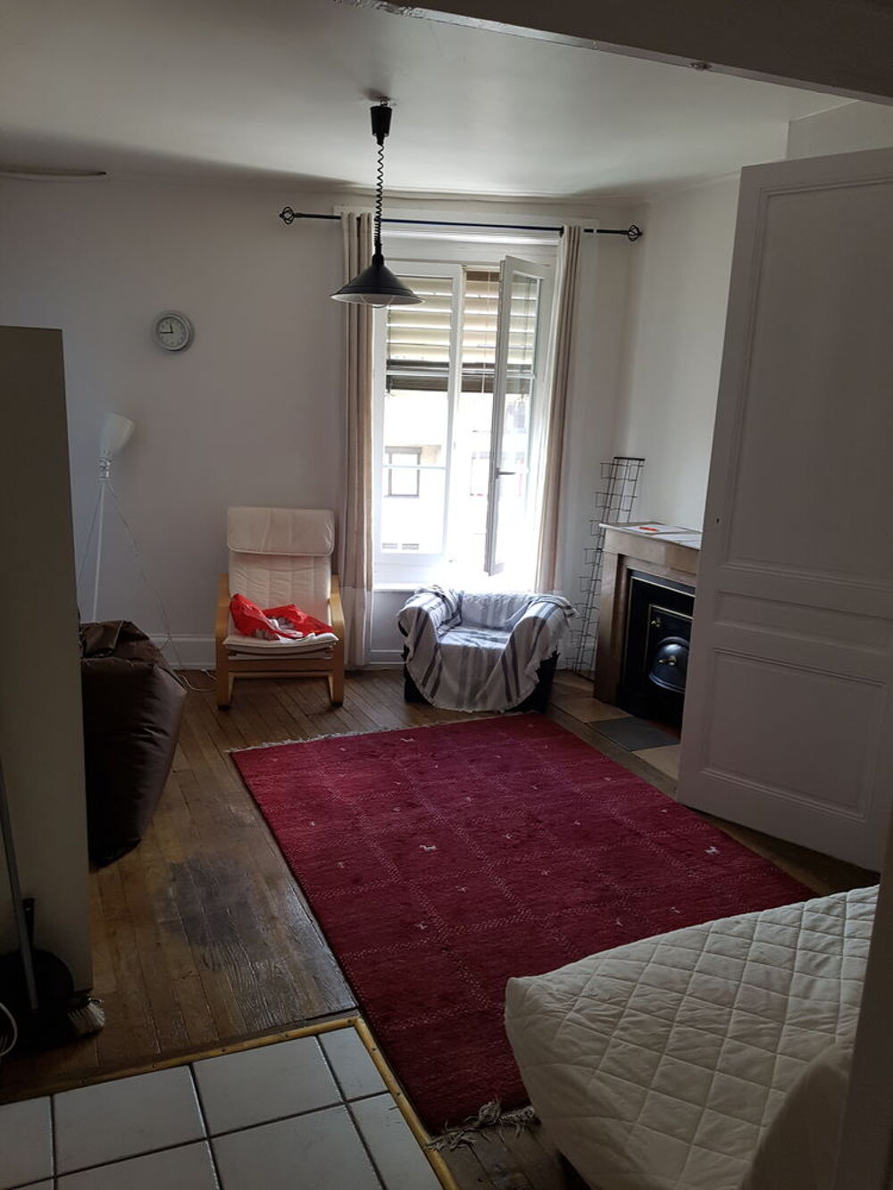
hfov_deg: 53.1
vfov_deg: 67.3
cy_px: 595
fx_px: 894
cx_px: 446
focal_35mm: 26
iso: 80
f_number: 1.7
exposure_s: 1/100
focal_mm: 4.2
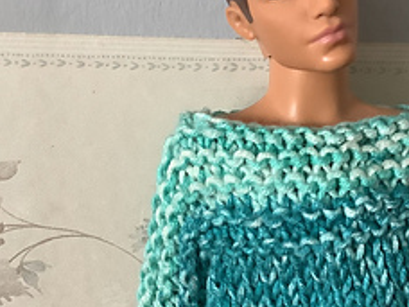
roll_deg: -3.3
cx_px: 260
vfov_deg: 21.6
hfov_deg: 28.4
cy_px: 175
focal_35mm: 68
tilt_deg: -22.4
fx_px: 803
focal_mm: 3.3
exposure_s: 1/60
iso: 320
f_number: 2.4
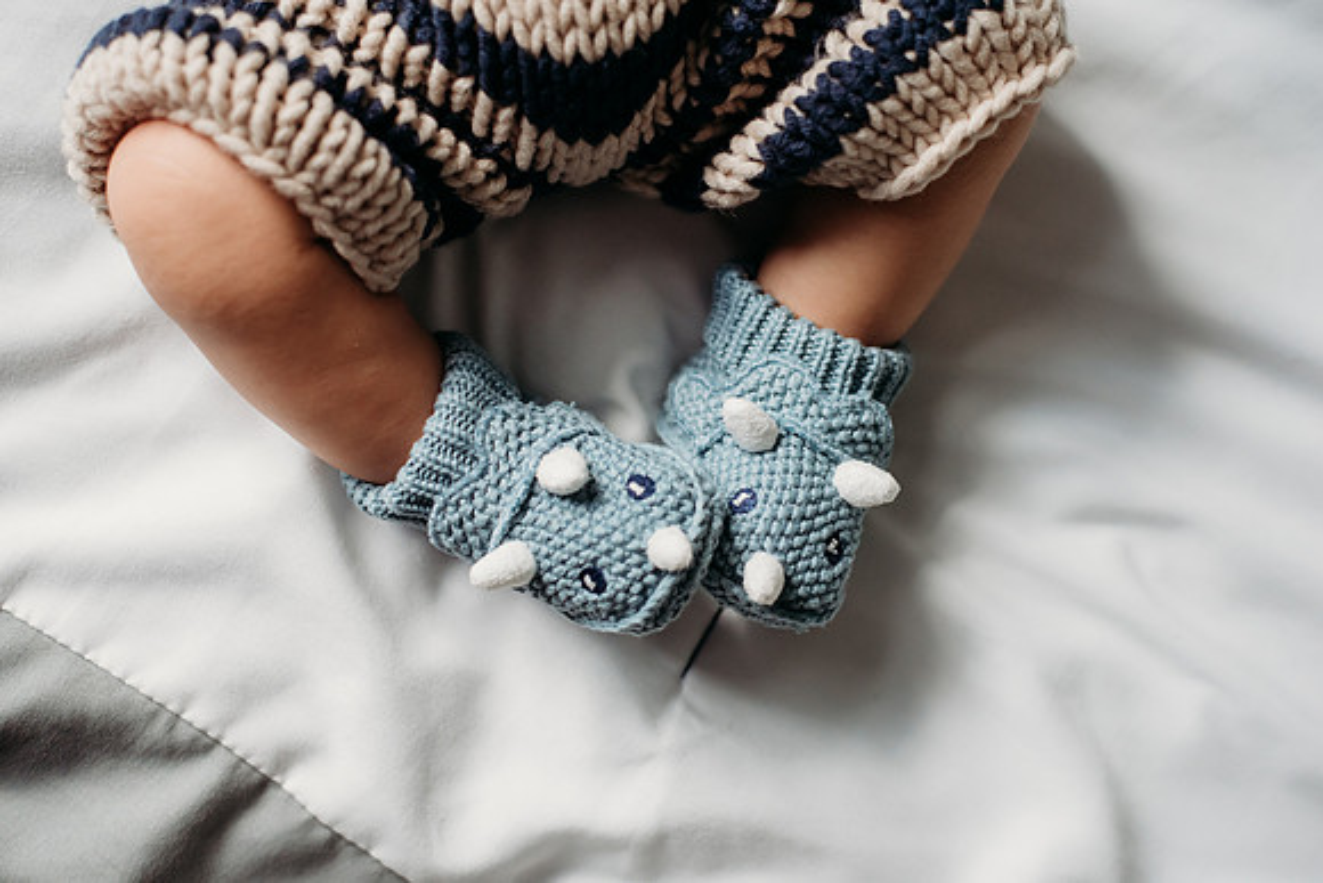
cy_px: 442
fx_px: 1838
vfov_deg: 27.0
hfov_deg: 39.6
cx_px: 662
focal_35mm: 50
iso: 1600
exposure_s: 1/800
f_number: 2.8
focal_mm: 50
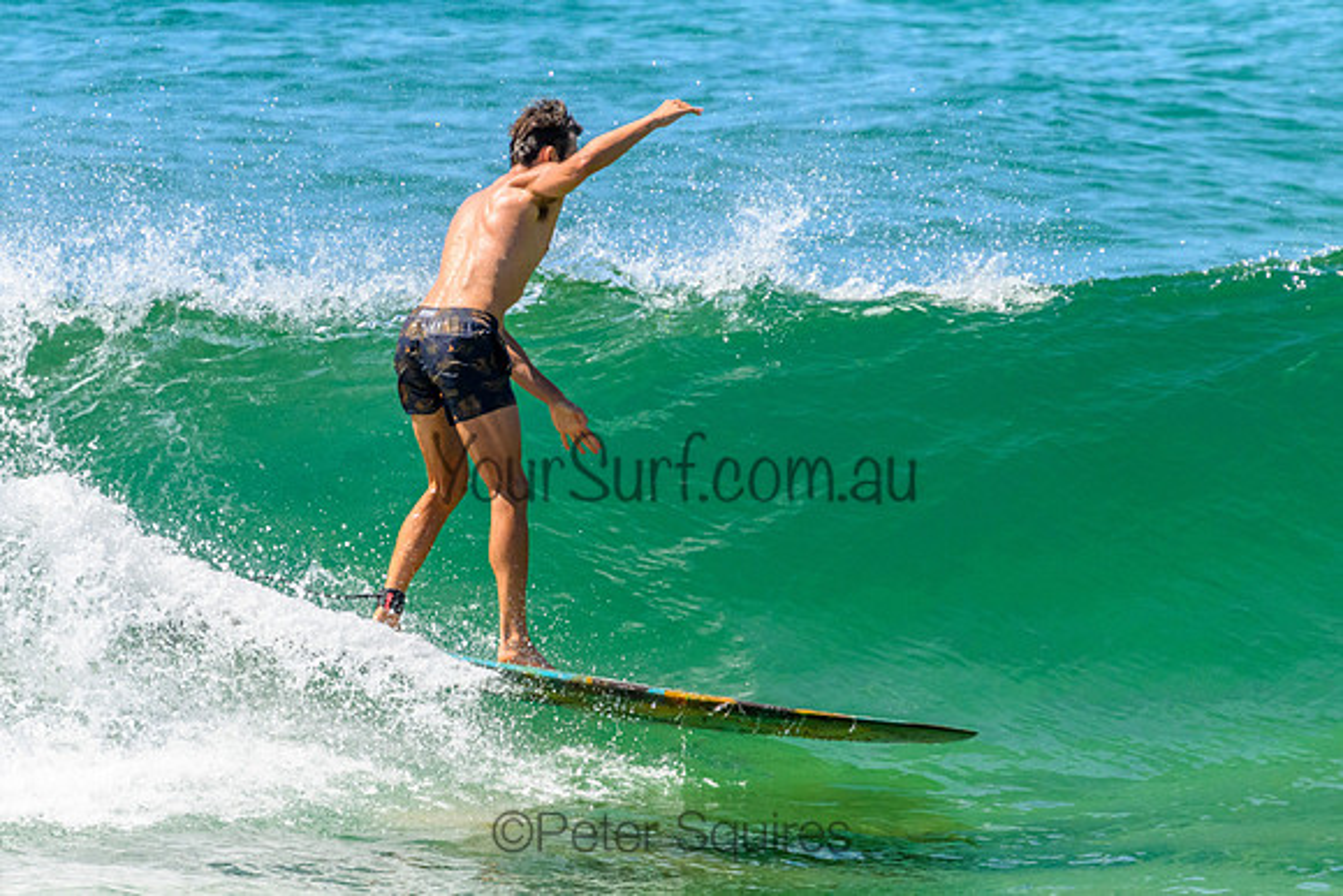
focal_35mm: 1101
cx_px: 545
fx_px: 41065
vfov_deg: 1.3
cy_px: 401
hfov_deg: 1.9
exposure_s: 1/2000
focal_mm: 800
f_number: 11
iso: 1600
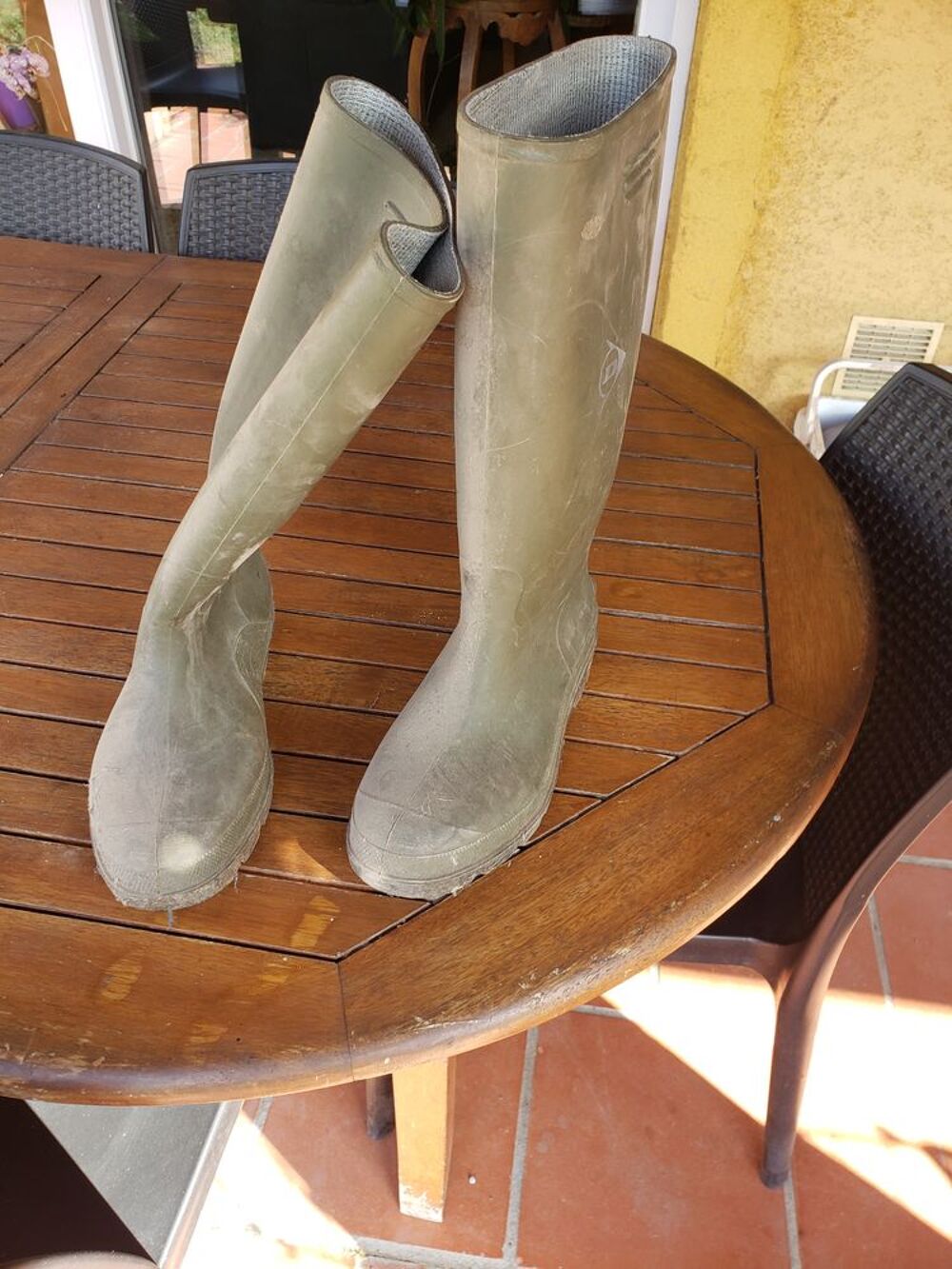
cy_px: 634
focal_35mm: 26
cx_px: 476
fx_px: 953
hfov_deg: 53.1
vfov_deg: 67.3
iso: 80
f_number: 2.4
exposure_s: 1/120
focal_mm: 4.3
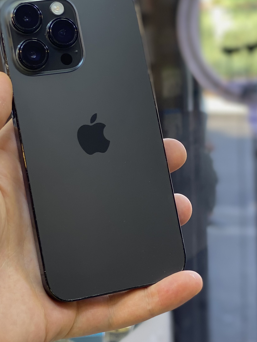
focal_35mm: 95
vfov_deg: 20.6
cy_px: 155
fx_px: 941
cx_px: 128
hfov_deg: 15.6
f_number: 2
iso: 50
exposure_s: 1/102
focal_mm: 6
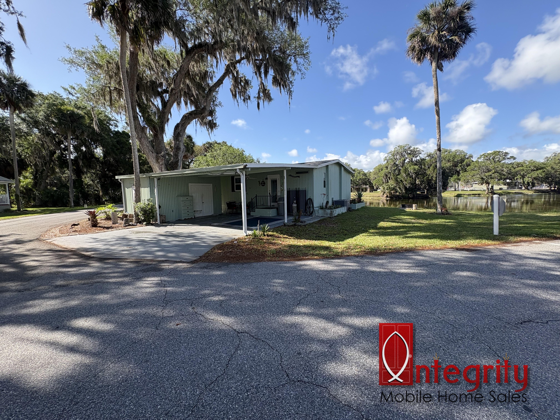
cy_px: 210
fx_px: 226
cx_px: 280
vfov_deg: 85.7
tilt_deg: -5.1
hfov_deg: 102.1
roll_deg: +0.8
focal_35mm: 14
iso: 50
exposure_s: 1/910
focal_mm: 2.22
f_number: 2.2
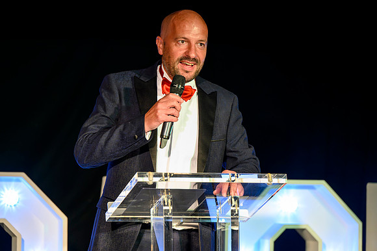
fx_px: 1518
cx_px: 188
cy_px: 126
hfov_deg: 14.2
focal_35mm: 145
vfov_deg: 9.5
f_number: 4
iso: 4000
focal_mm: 145
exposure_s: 1/200
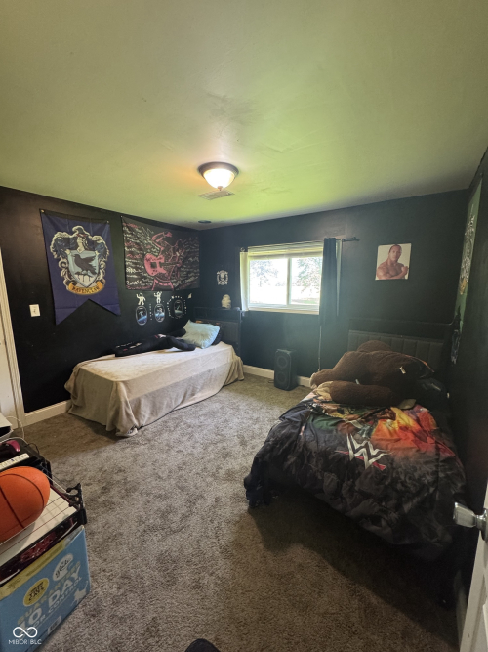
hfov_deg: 85.7
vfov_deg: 102.1
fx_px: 263
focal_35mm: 14
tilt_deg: -9.4
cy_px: 326
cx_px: 244
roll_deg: -0.3
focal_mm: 2.22
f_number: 2.2
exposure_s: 1/60
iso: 250
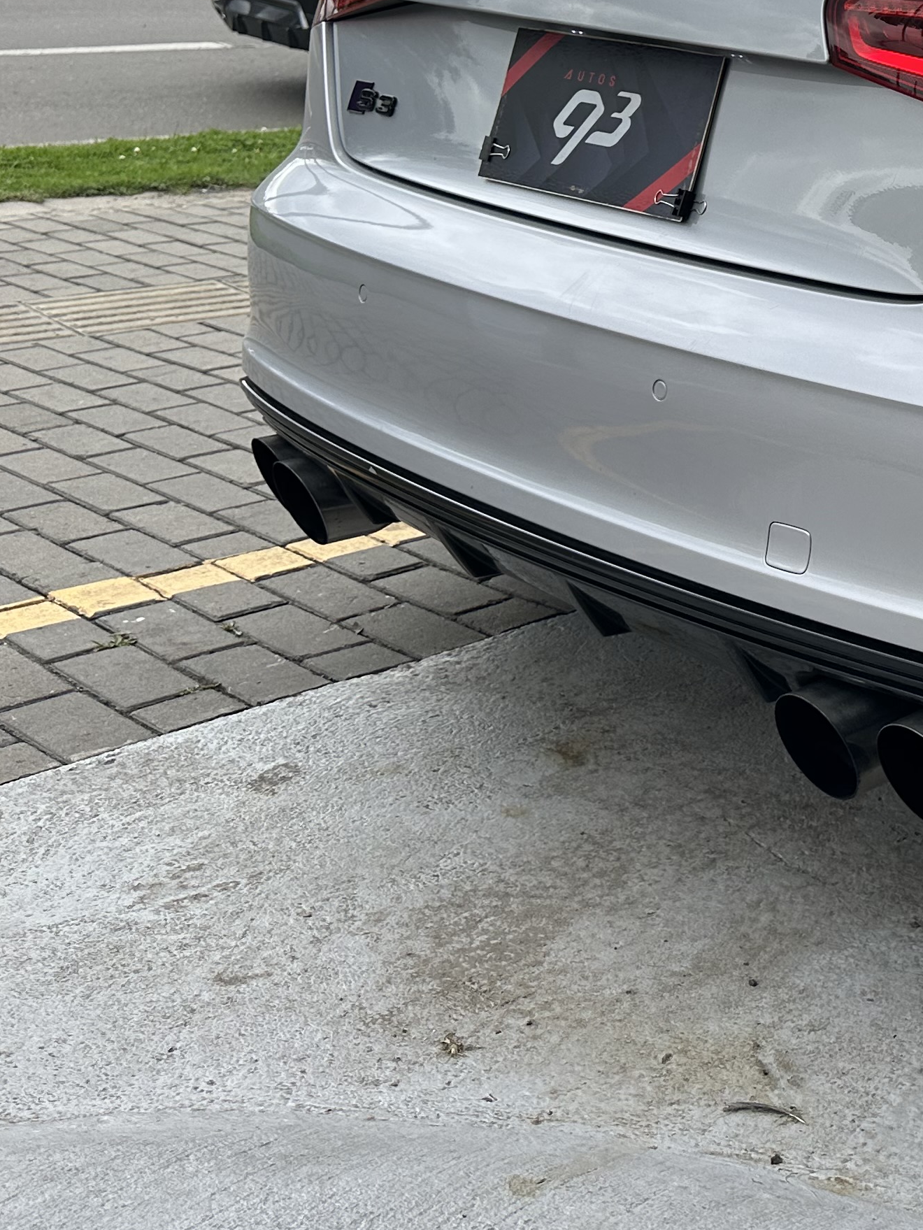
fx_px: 1955
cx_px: 1195
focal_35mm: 55
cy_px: 196
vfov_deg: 33.6
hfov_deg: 23.5
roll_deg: -3.8
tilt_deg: -9.5
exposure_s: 1/1339
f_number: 1.78
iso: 80
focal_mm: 6.86
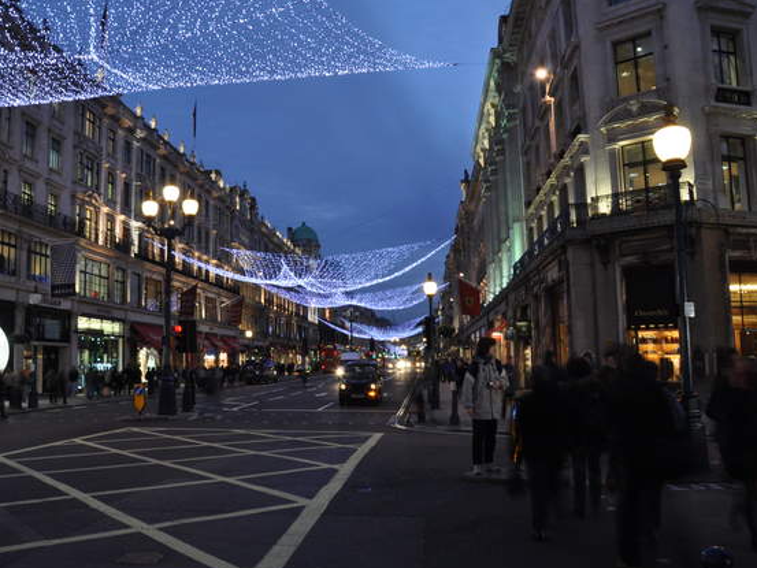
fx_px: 656
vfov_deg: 46.8
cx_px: 327
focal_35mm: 30
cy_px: 288
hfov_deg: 59.7
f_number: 14
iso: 640
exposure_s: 1/3
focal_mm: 18
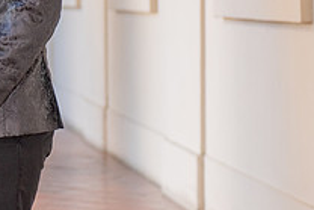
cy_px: -13
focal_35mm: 219
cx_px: -113
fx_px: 1911
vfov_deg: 6.3
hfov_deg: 9.2
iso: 800
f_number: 2.8
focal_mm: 70
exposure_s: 1/160
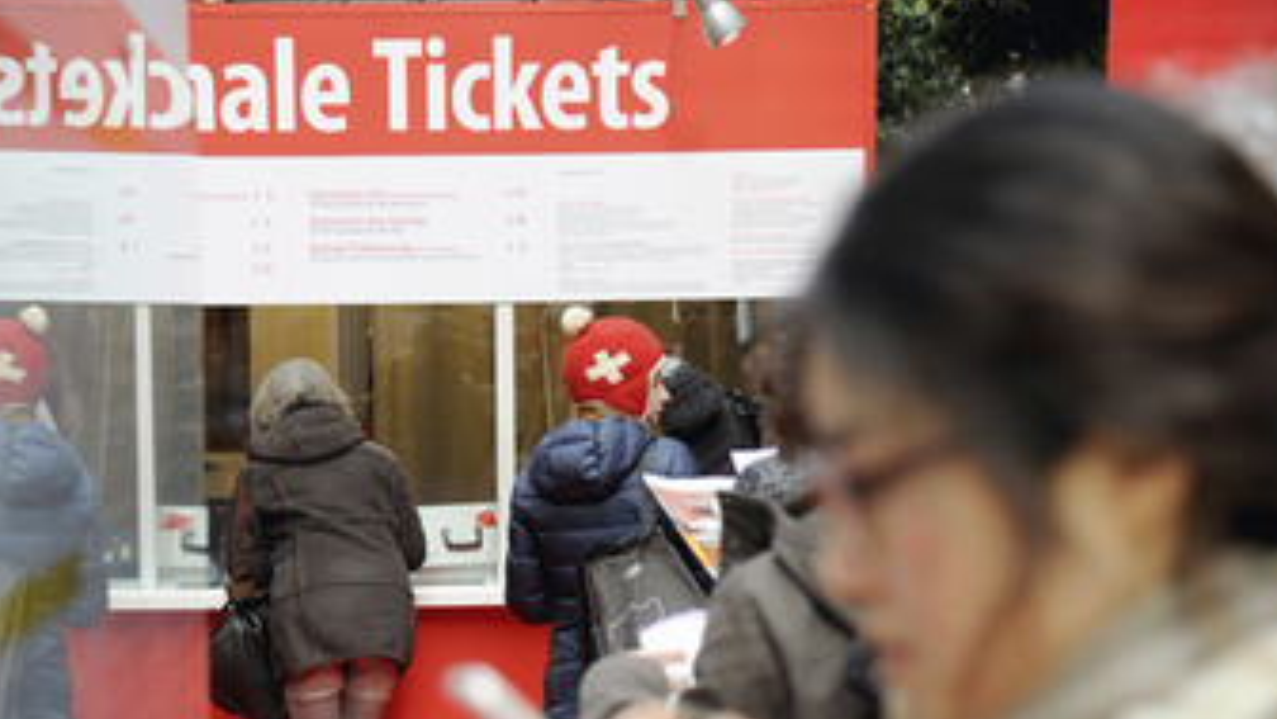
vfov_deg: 13.9
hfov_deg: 24.4
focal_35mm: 87
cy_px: 529
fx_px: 2946
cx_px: 486
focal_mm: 62
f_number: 4
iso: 1250
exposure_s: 1/320
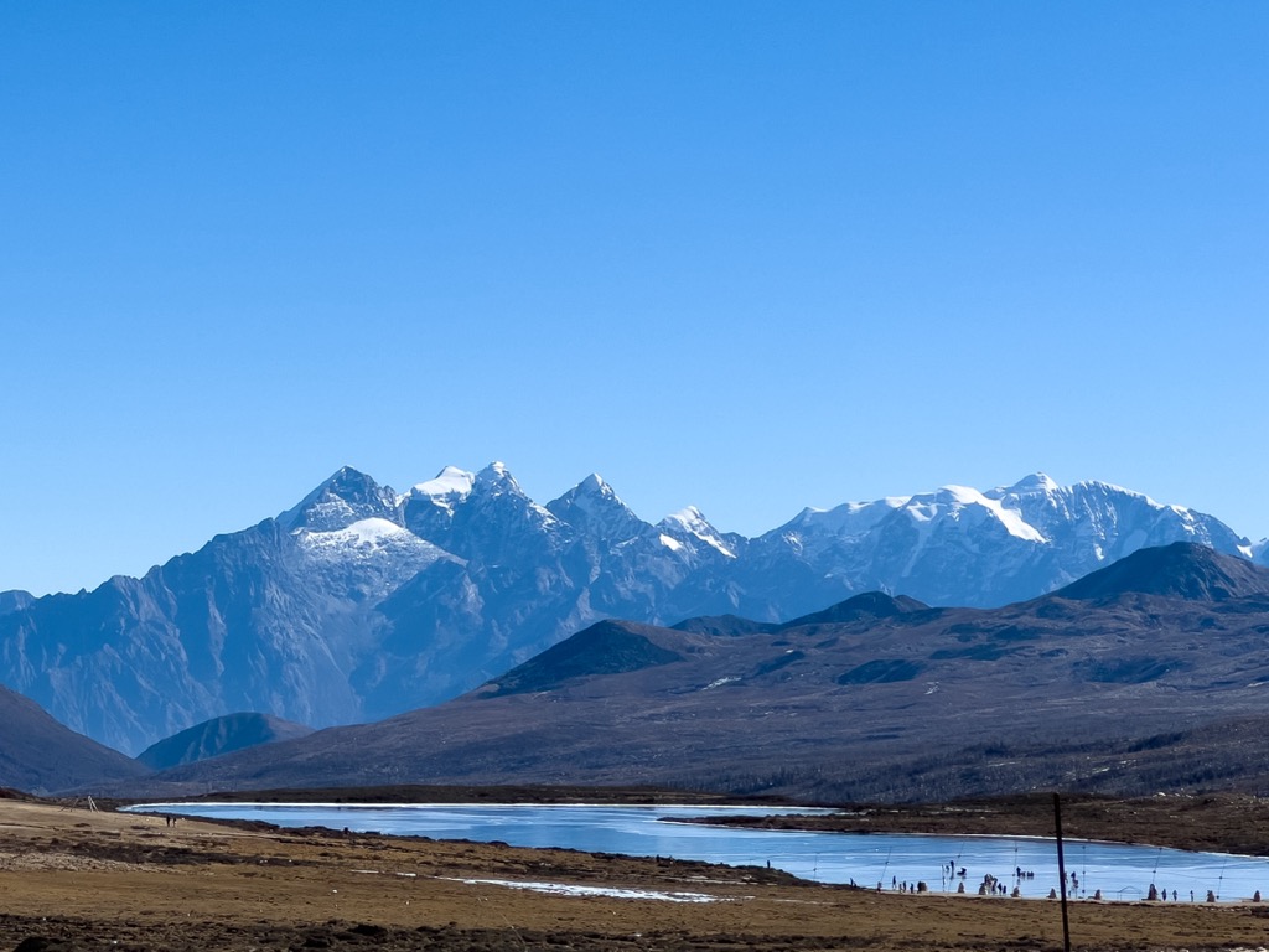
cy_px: 476
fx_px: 2823
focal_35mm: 77
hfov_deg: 25.3
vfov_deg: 19.1
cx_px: 634
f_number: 2.8
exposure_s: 1/1150
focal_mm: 9
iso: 32
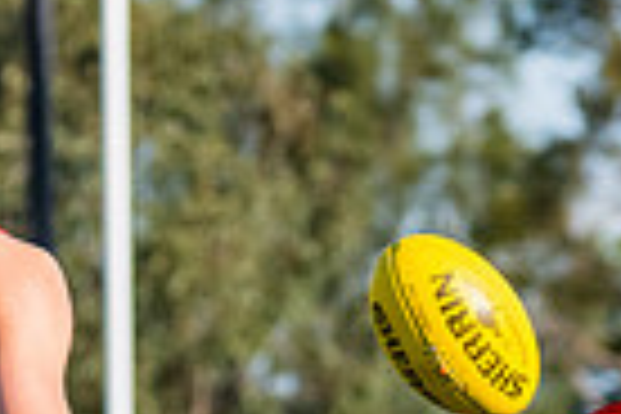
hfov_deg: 2.0
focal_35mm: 1032
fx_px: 17801
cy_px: 791
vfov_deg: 1.3
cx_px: 124
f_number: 8
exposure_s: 1/1600
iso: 800
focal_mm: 210
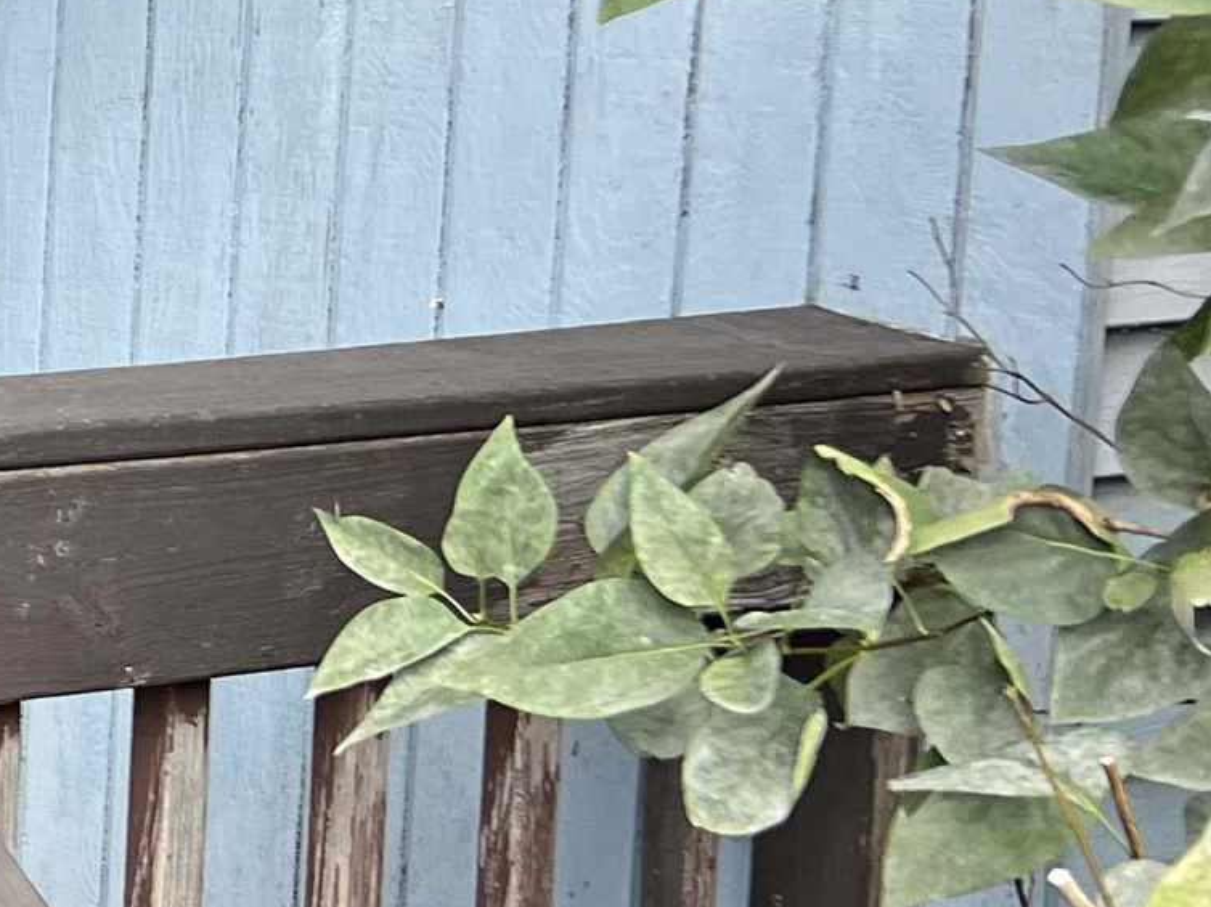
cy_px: 239
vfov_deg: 13.9
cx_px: -1229
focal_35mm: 106
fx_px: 3707
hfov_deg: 15.0
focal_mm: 5.7
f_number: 1.5
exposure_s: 1/567
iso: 50
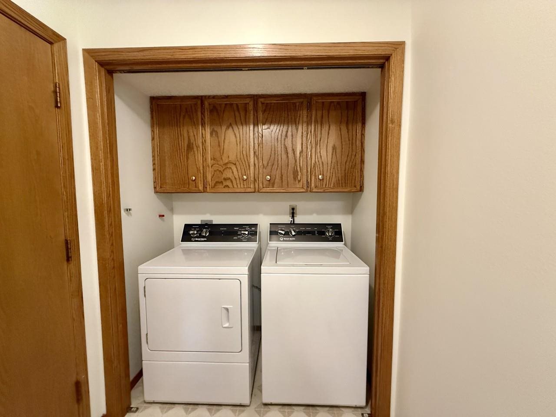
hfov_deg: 102.1
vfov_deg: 85.7
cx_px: 278
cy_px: 208
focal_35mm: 14
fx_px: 225
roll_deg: +0.6
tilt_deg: -3.4
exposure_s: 1/60
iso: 800
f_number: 2.2
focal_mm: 2.22
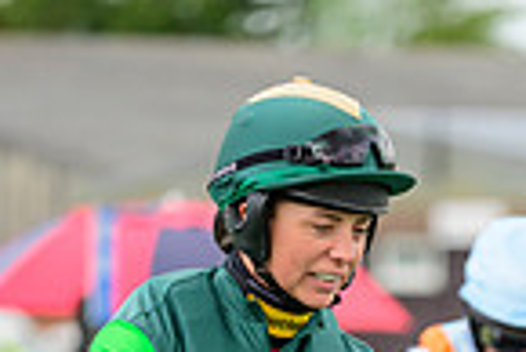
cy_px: 689
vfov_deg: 1.8
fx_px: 10896
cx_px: 508
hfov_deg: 2.8
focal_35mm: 745
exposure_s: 1/1250
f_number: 5
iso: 800
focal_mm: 240
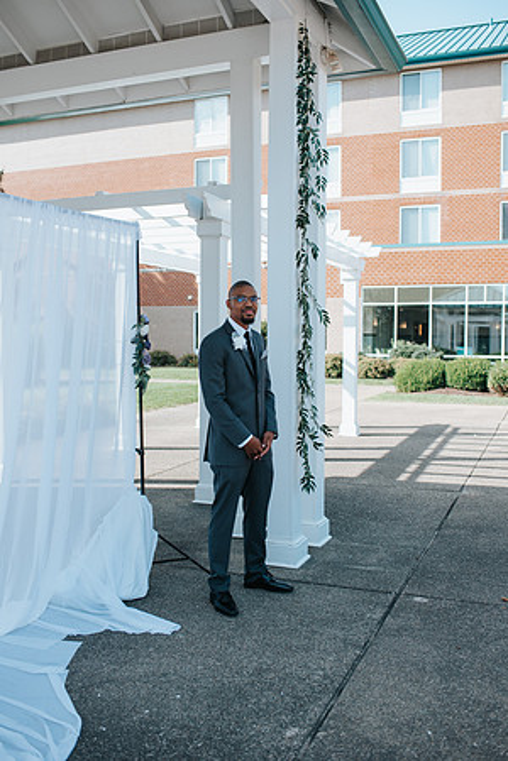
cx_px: 254
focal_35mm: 35
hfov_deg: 37.9
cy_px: 380
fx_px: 741
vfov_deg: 54.4
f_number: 3.2
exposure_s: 1/1250
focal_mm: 35
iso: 140
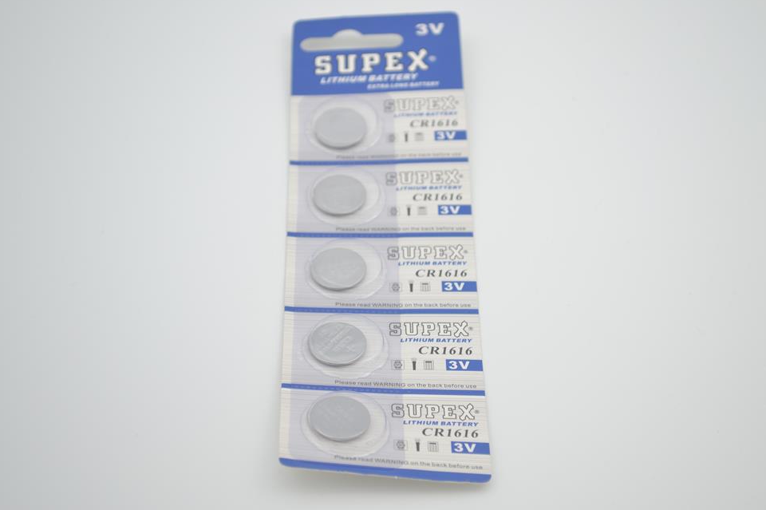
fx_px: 1595
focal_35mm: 75
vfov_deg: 18.2
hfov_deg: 27.0
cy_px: 247
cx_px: 390
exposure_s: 1/60
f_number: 5.6
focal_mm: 48
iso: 100
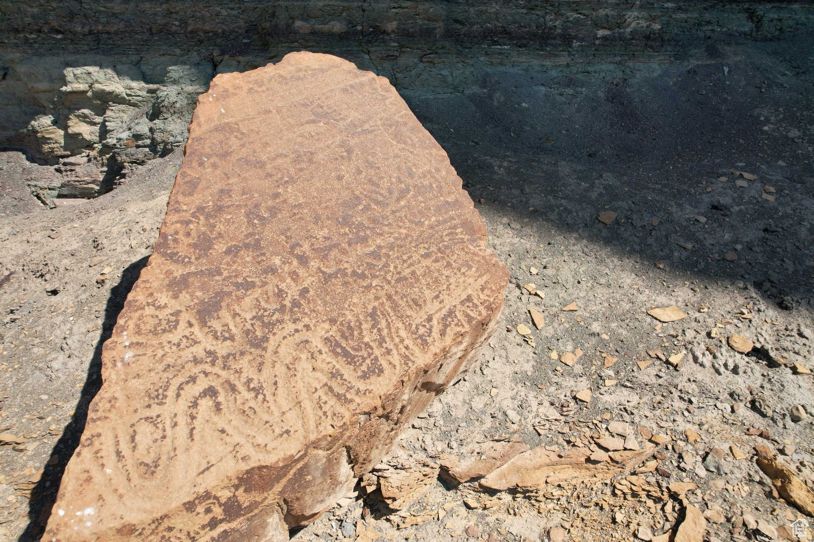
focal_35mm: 22
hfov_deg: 78.6
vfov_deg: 57.2
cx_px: 407
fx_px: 497
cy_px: 271
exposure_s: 1/2000
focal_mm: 8.38
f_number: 2.8
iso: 120
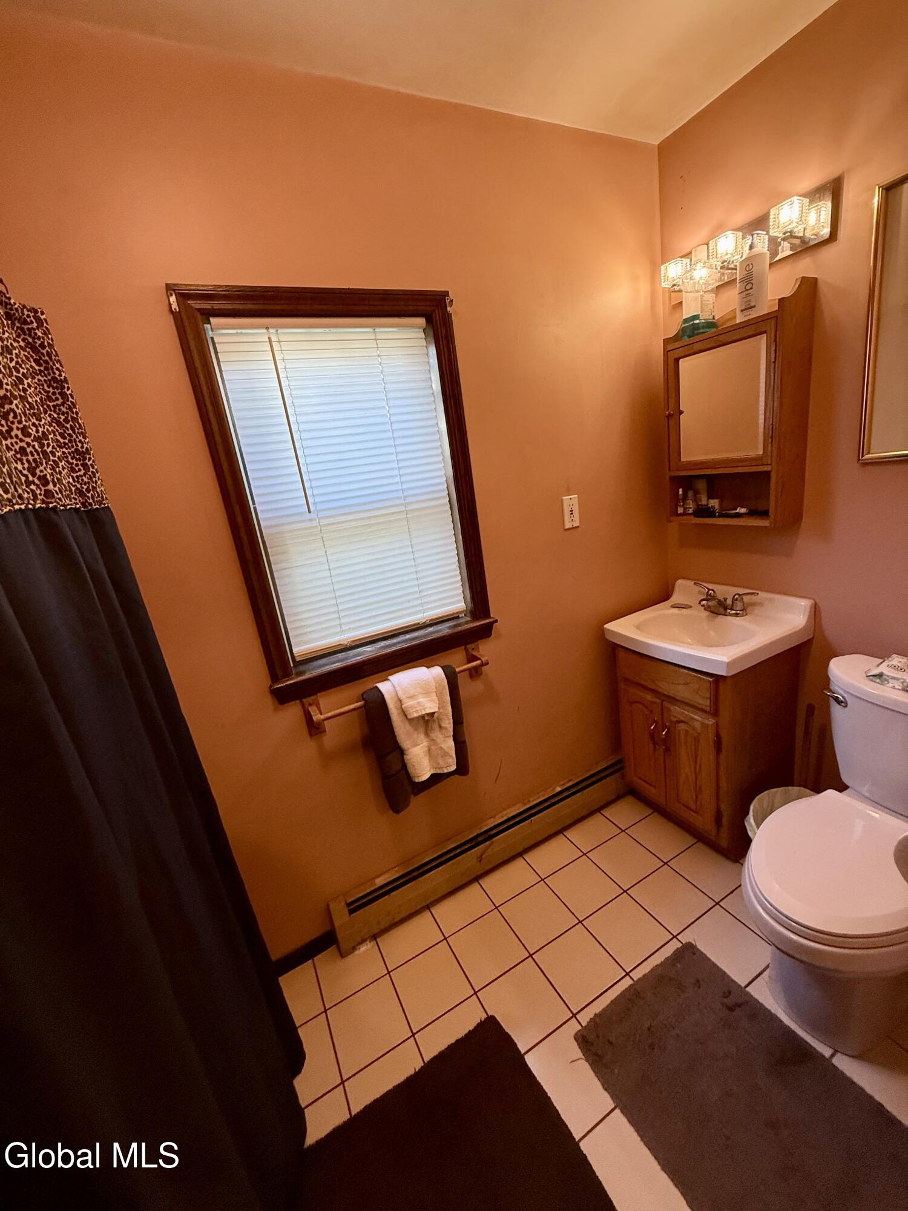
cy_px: 606
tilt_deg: -14.5
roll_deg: +8.3
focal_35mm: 14
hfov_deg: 85.7
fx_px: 490
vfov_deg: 102.1
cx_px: 454
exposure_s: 1/60
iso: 320
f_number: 2.2
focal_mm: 2.22
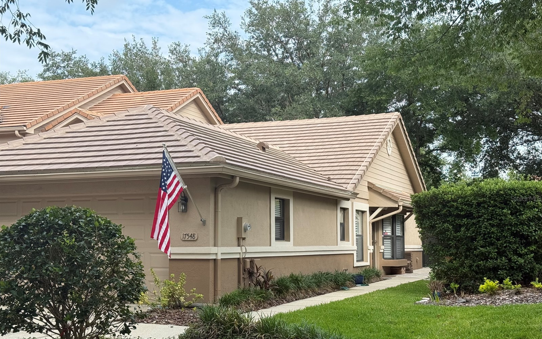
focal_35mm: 51
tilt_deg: +3.3
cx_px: 271
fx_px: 753
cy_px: 198
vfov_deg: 25.3
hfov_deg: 39.6
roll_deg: -0.1
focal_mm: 6.76
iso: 64
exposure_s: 1/1167
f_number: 1.78
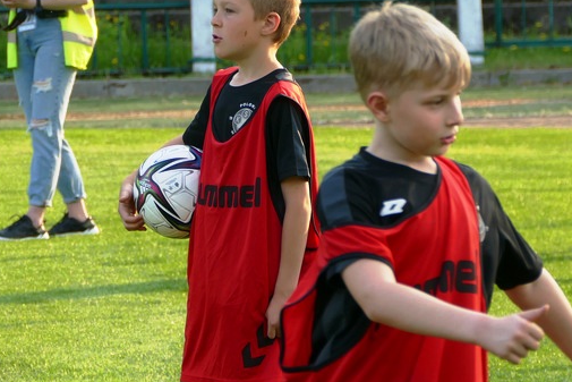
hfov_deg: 4.1
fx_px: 7994
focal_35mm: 503
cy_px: 248
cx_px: 181
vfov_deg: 2.7
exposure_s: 1/250
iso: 160
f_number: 4
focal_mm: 80.51
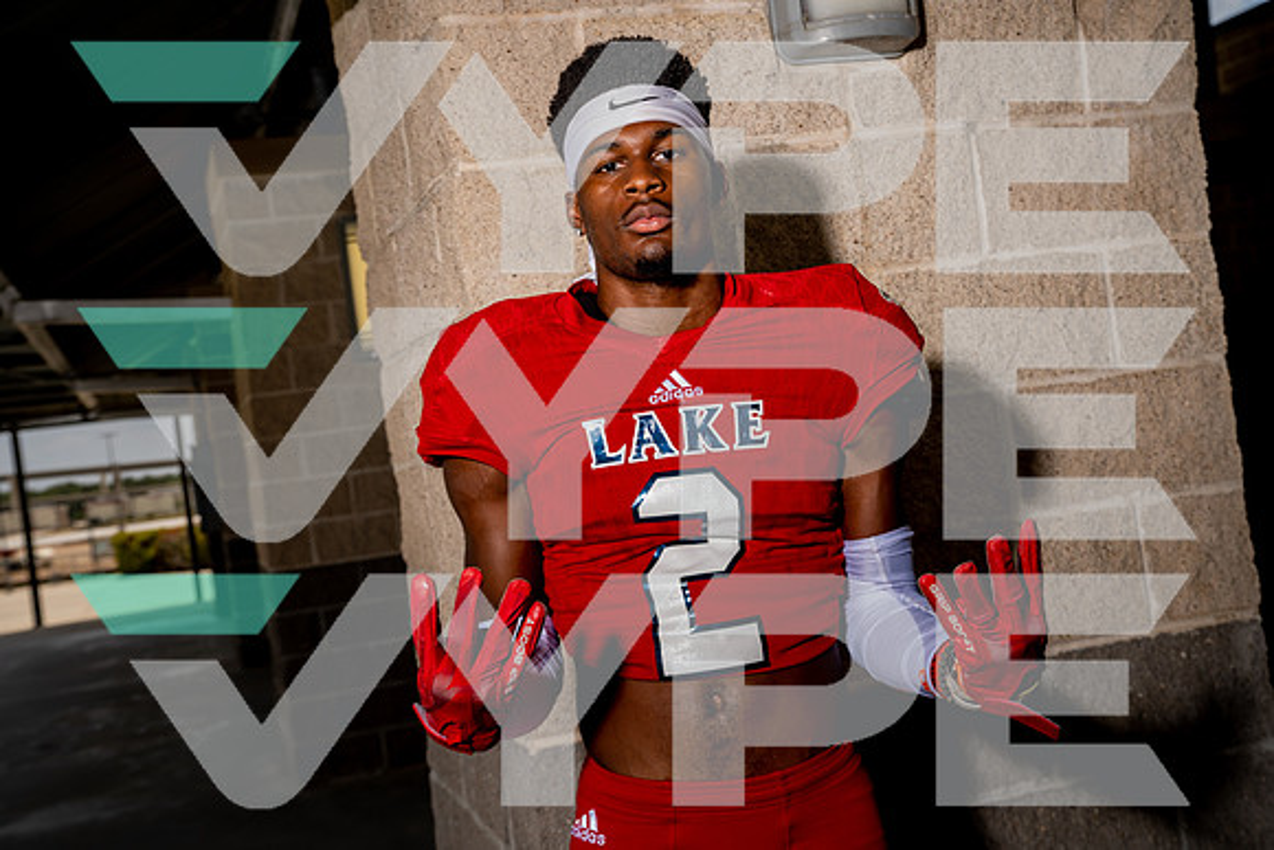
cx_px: 637
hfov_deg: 43.6
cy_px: 425
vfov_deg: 29.9
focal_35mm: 45
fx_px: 1593
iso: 100
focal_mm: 45
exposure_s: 1/250
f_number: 7.1
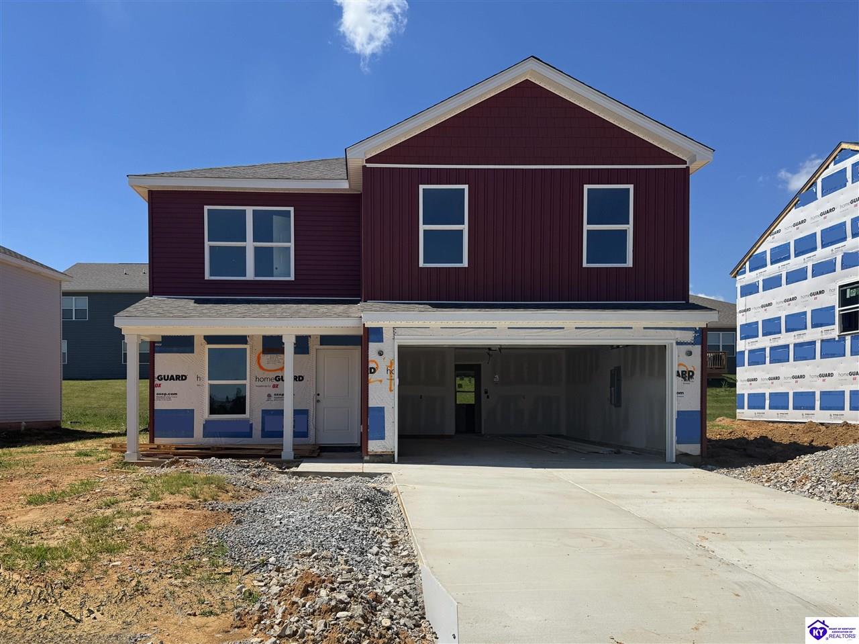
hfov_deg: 71.6
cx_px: 430
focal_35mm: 24
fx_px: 595
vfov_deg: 56.8
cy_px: 322
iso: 80
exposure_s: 1/6400
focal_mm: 6.76
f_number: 1.8
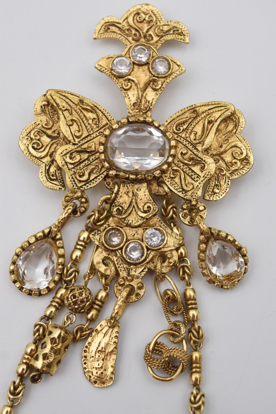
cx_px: 138
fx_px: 793
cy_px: 207
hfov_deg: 19.7
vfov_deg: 29.2
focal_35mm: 69
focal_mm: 46
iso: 200
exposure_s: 1/125
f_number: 5
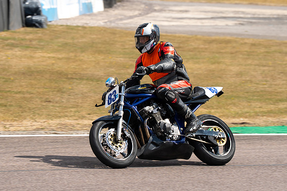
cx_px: 129
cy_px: 107
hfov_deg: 7.5
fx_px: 2194
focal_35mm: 275
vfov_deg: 5.0
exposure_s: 1/500
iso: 125
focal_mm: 200
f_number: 7.1
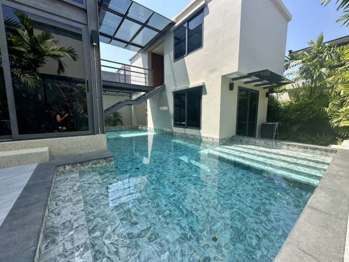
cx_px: 174
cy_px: 131
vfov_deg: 85.7
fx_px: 141
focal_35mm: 14
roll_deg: -0.6
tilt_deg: -6.3
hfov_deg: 102.1
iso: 40
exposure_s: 1/686
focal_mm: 2.22
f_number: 2.2
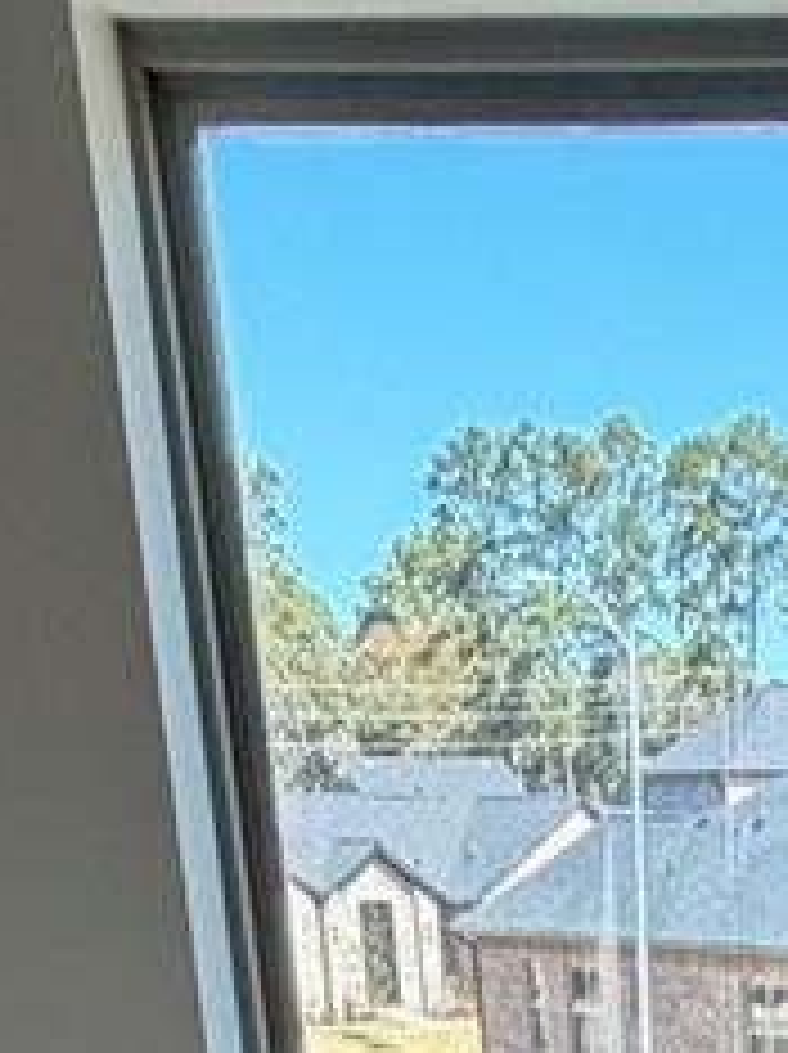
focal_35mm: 92
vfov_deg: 12.1
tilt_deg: -38.0
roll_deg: +0.4
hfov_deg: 15.4
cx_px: 986
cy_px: 3020
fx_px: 2797
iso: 125
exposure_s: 1/120
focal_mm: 2.22
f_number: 2.2
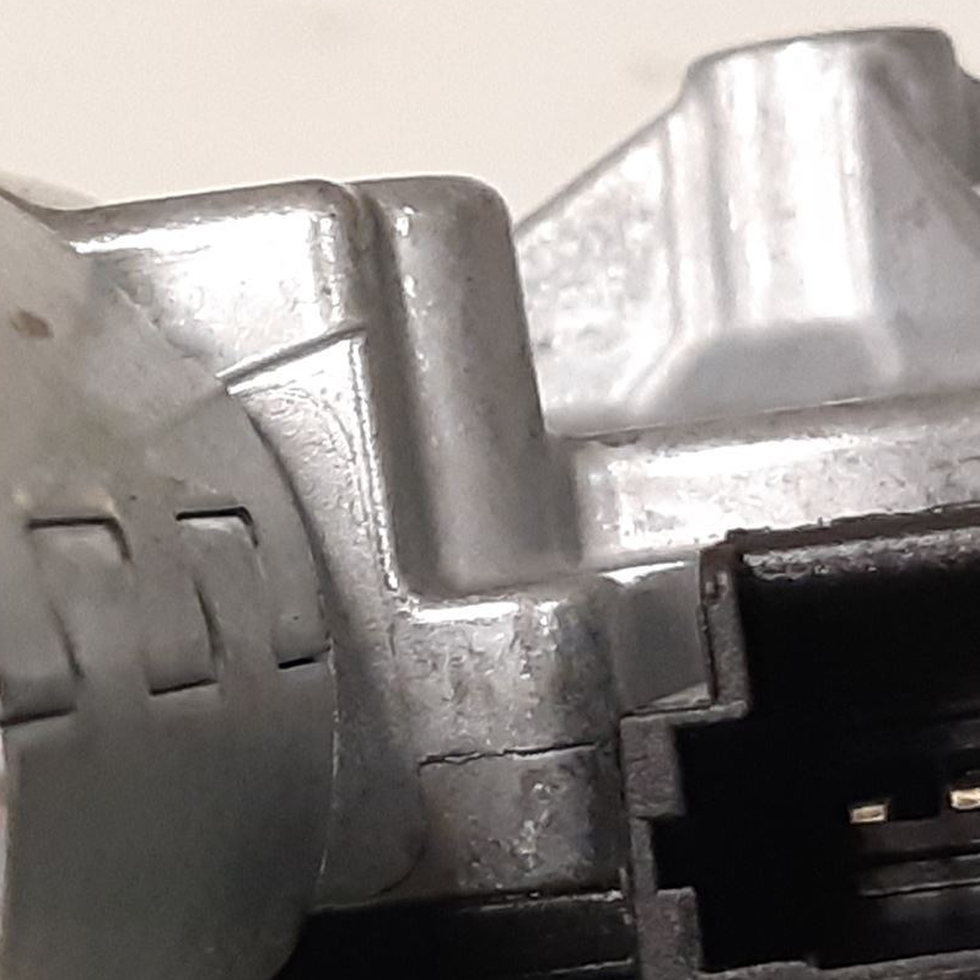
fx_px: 1890
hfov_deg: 29.1
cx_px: 538
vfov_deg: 28.7
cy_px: 711
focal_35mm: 59
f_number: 1.7
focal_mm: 3.93
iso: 200
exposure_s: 1/50
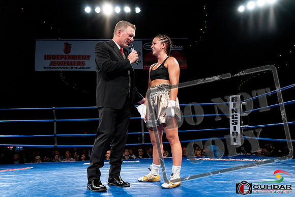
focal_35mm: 30
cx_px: 148
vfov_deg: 43.6
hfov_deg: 61.9
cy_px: 98
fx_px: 246
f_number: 4
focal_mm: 30
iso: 3200
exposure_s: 1/1000
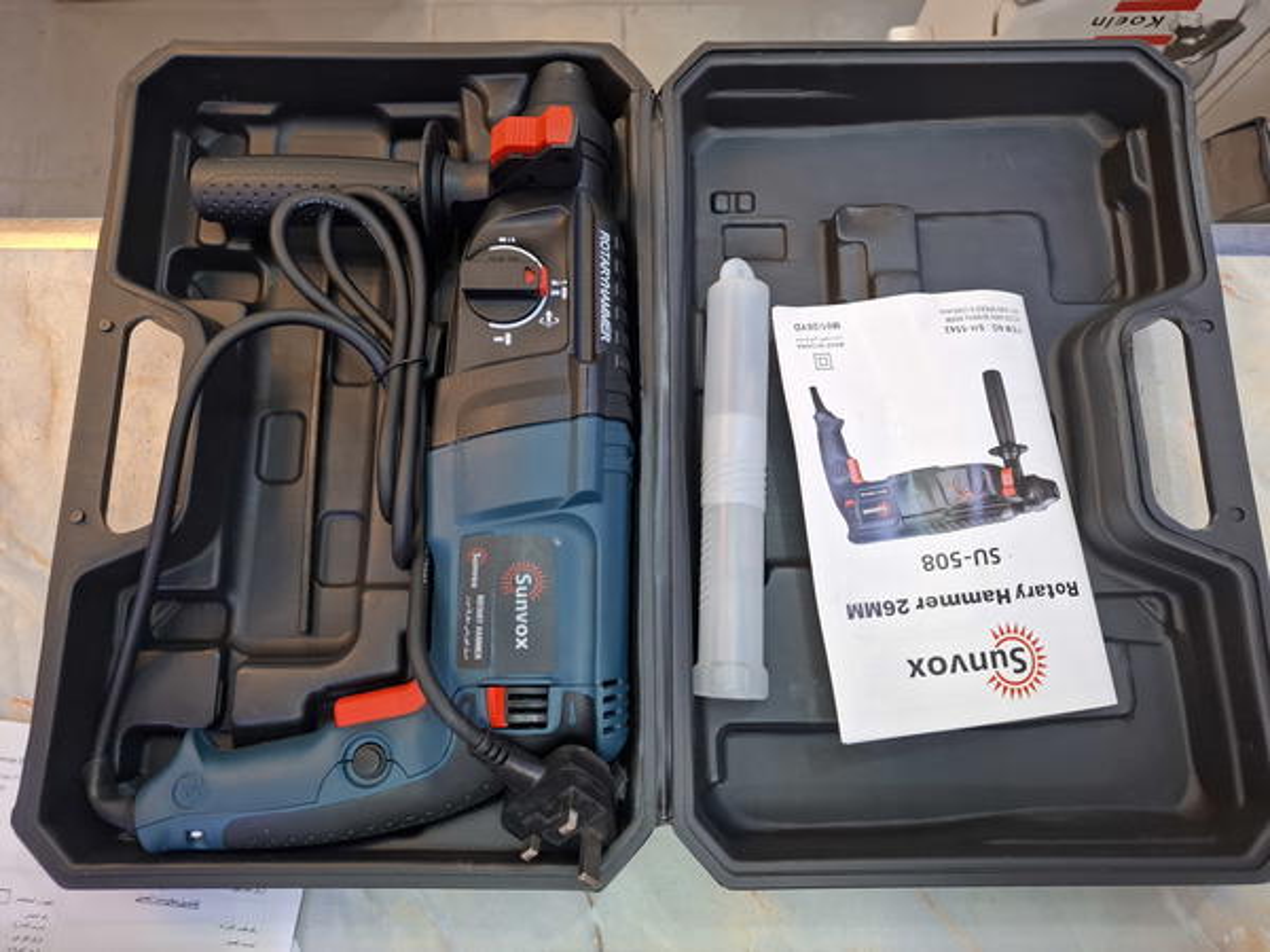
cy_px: 476
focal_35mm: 23
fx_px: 844
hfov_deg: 73.9
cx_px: 635
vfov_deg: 58.9
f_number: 1.8
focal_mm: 5.54
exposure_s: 1/112
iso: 50
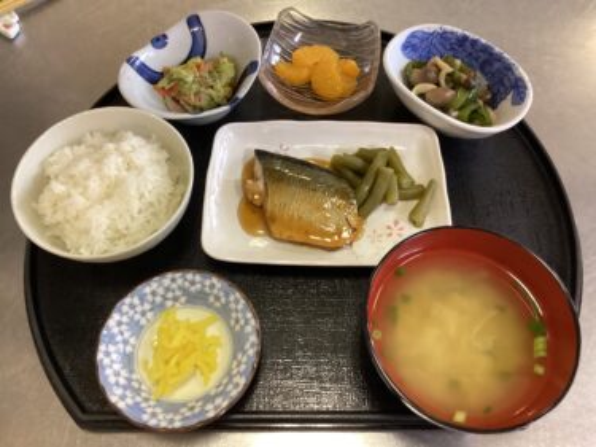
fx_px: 534
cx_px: 298
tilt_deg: -64.4
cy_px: 224
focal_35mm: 31
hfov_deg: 58.4
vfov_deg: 45.4
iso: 250
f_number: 2.4
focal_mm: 3.3
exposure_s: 1/50
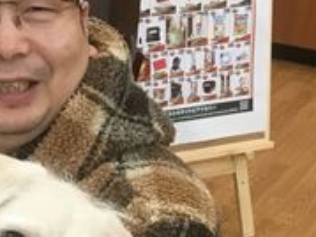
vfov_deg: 14.0
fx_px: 949
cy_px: 244
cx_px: -5
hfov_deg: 18.4
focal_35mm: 104
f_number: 2.4
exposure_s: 1/33
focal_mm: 3.3
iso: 80
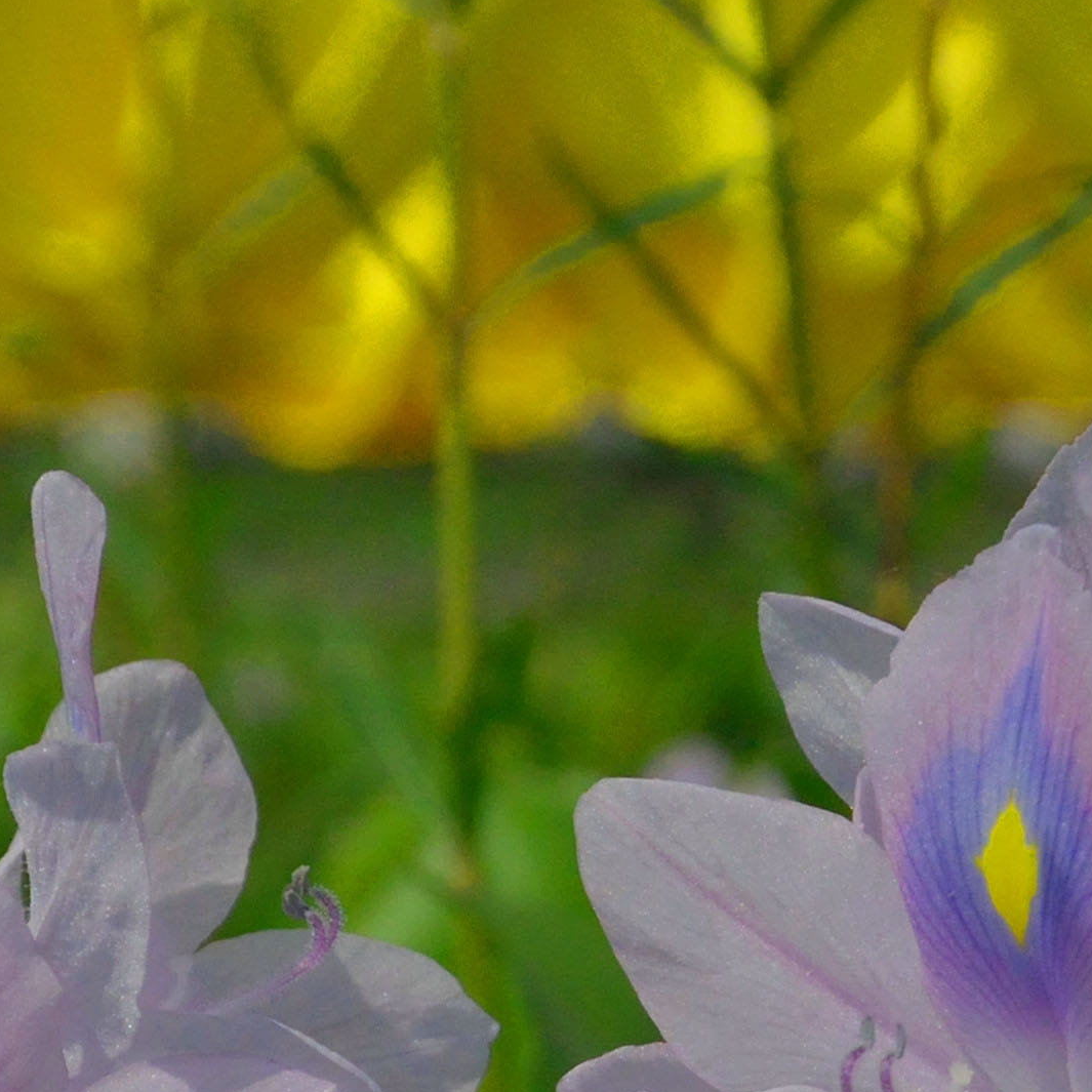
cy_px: 1293
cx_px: 504
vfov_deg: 7.6
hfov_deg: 7.6
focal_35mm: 229
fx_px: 8173
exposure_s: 1/8000
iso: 400
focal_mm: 27.5
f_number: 5.6
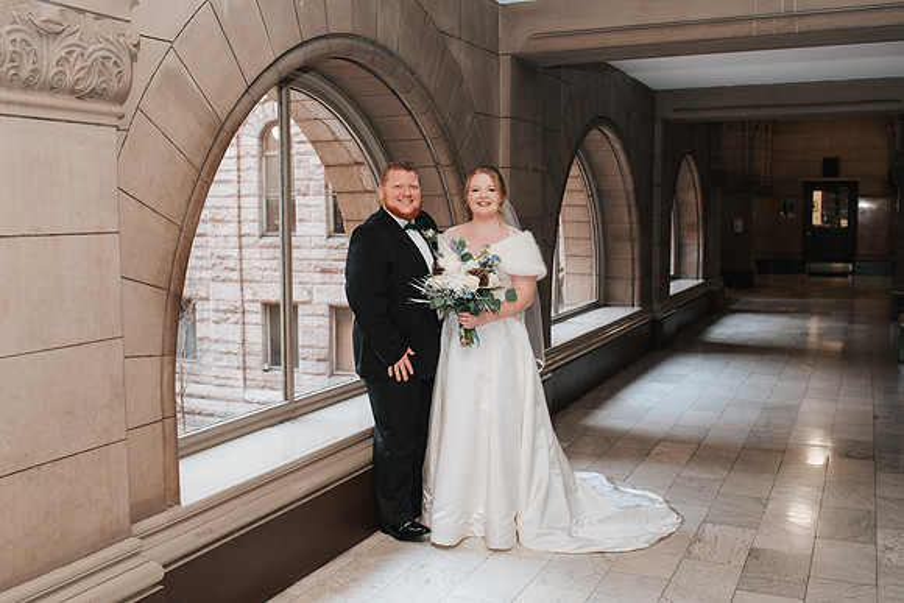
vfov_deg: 35.1
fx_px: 953
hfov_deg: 50.7
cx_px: 425
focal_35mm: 38
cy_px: 301
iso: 1000
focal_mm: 35
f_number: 3.5
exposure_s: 1/200
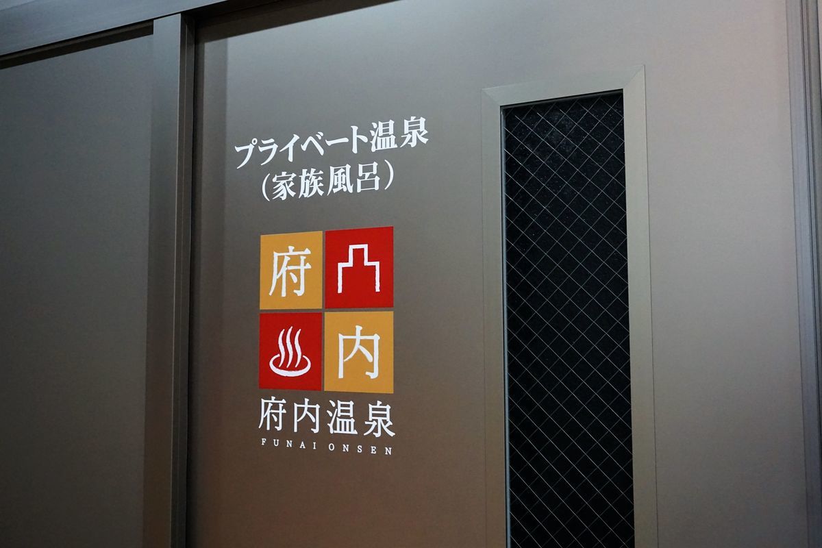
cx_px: 411
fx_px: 753
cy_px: 274
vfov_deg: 40.0
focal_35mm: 33
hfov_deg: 57.2
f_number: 4
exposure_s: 1/100
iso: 3200
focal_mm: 22
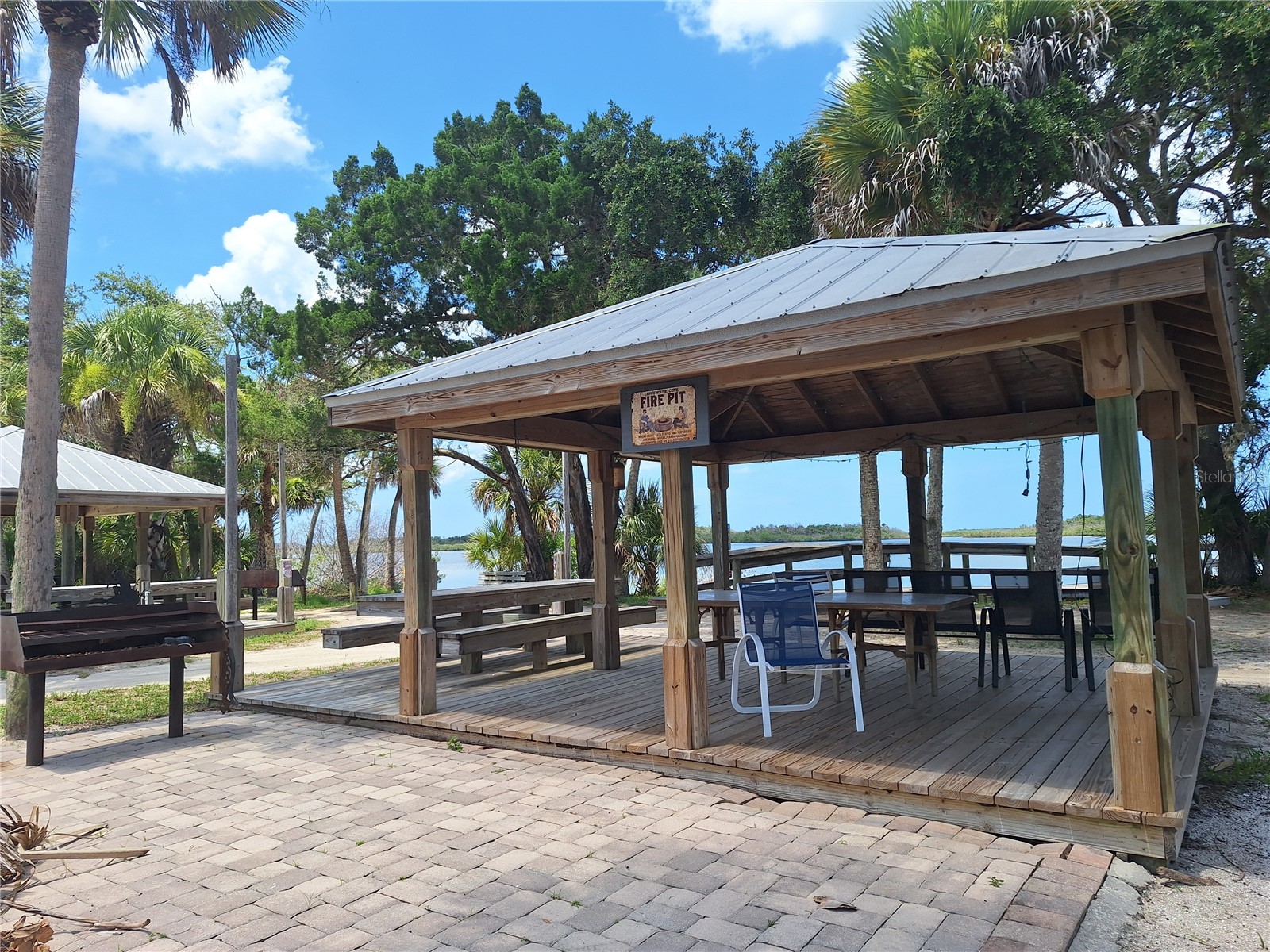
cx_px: 635
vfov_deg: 58.9
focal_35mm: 23
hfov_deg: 73.9
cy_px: 476
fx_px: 844
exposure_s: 1/2193
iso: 40
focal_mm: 5.54
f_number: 1.8
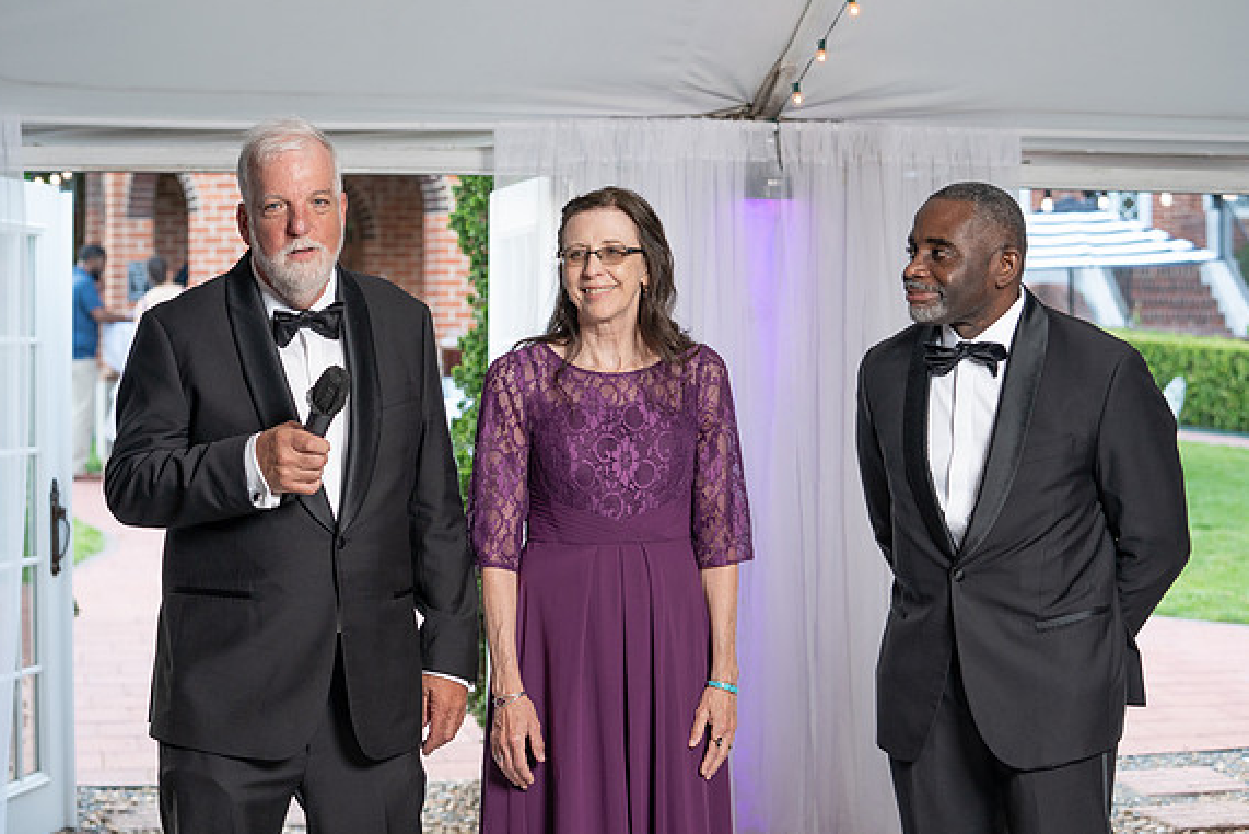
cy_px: 436
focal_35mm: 76
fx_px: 2637
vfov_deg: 18.0
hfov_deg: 26.6
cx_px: 607
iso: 800
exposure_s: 1/200
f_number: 4
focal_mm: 70
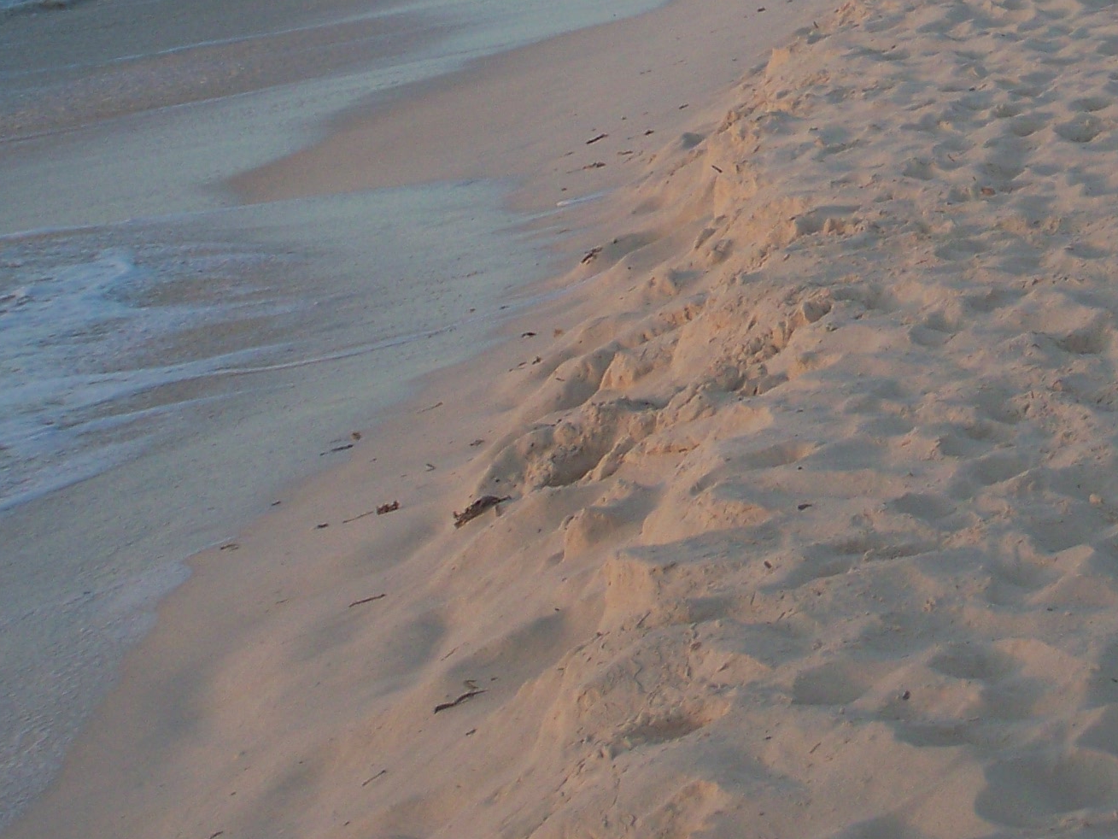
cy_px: -141
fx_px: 3553
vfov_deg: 13.1
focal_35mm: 110
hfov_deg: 17.5
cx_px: 1072
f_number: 2.8
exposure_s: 1/200
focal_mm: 7.54
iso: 64
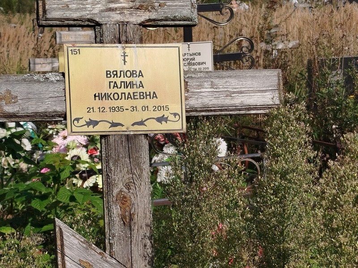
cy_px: 134
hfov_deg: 58.4
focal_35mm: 31
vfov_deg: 45.4
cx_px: 179
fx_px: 321
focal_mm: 5.31
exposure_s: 1/1393
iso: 50
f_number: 1.7
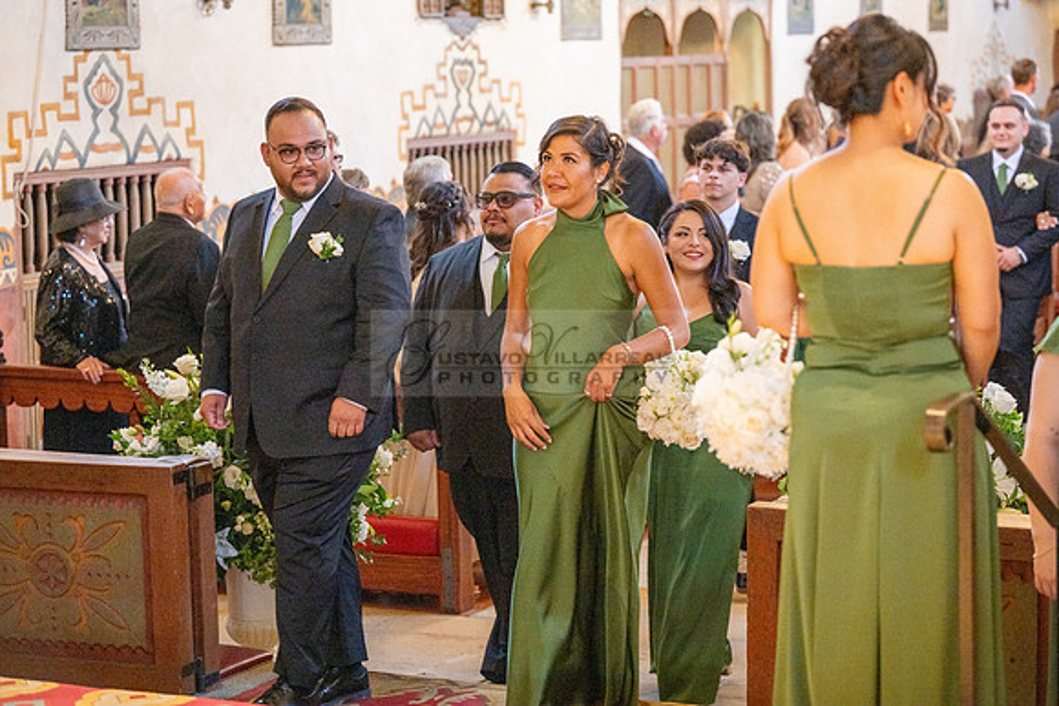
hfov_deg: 23.1
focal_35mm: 88
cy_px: 353
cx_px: 530
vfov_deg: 15.5
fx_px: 2589
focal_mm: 88
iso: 1250
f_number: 3.2
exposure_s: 1/320
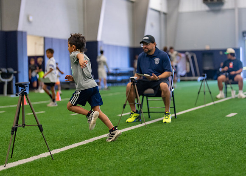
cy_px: 82
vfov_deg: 20.5
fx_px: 486
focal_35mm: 70
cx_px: 139
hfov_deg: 28.4
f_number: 1.2
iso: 1250
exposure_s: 1/1000
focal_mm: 50
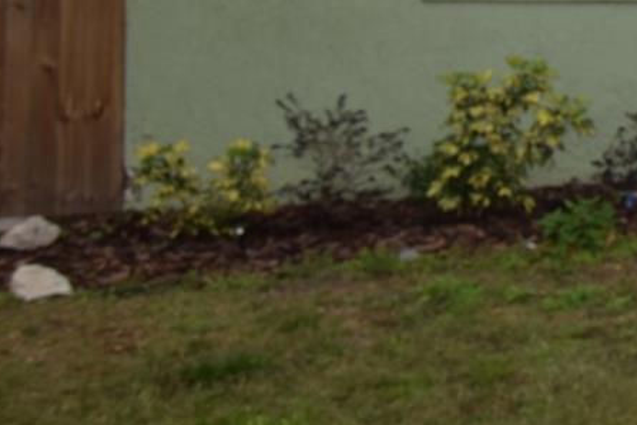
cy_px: -20
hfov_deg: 21.0
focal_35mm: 70
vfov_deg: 18.9
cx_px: 1107
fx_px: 1235
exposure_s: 1/200
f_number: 9
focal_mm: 13
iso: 100
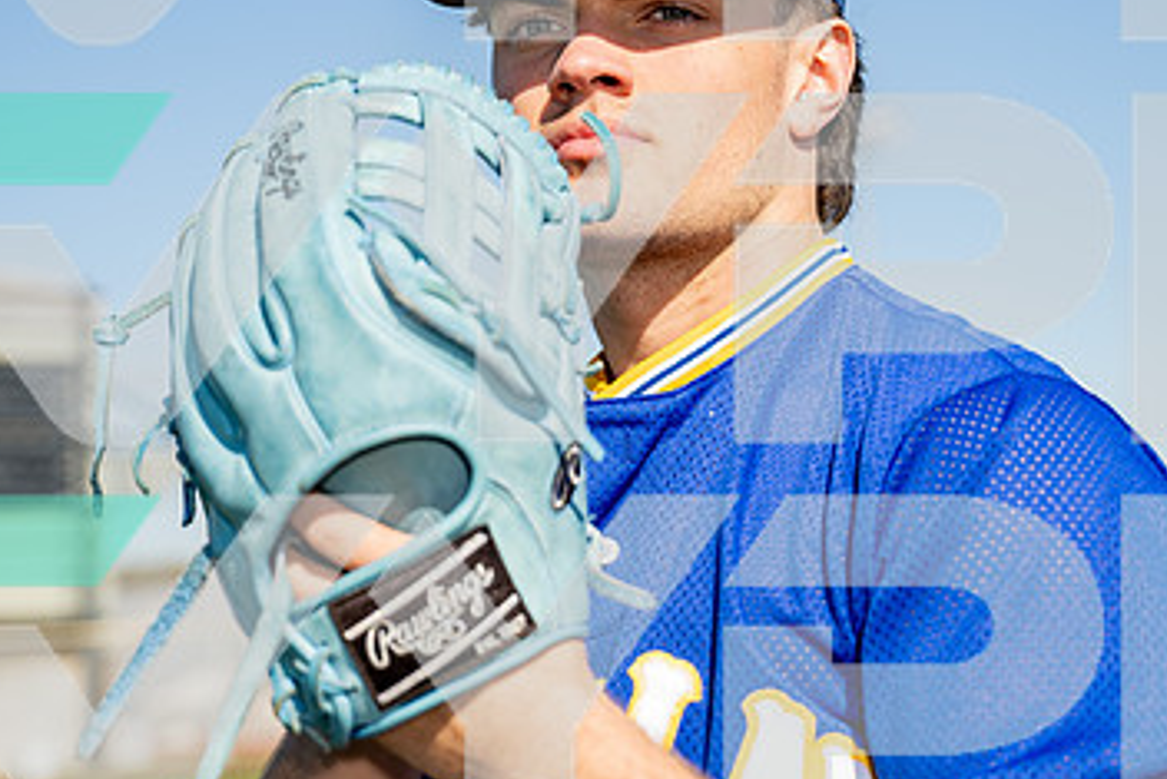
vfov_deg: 12.2
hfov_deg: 18.2
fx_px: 3632
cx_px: 670
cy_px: 270
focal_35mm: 112
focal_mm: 68
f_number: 4
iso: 100
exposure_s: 1/800
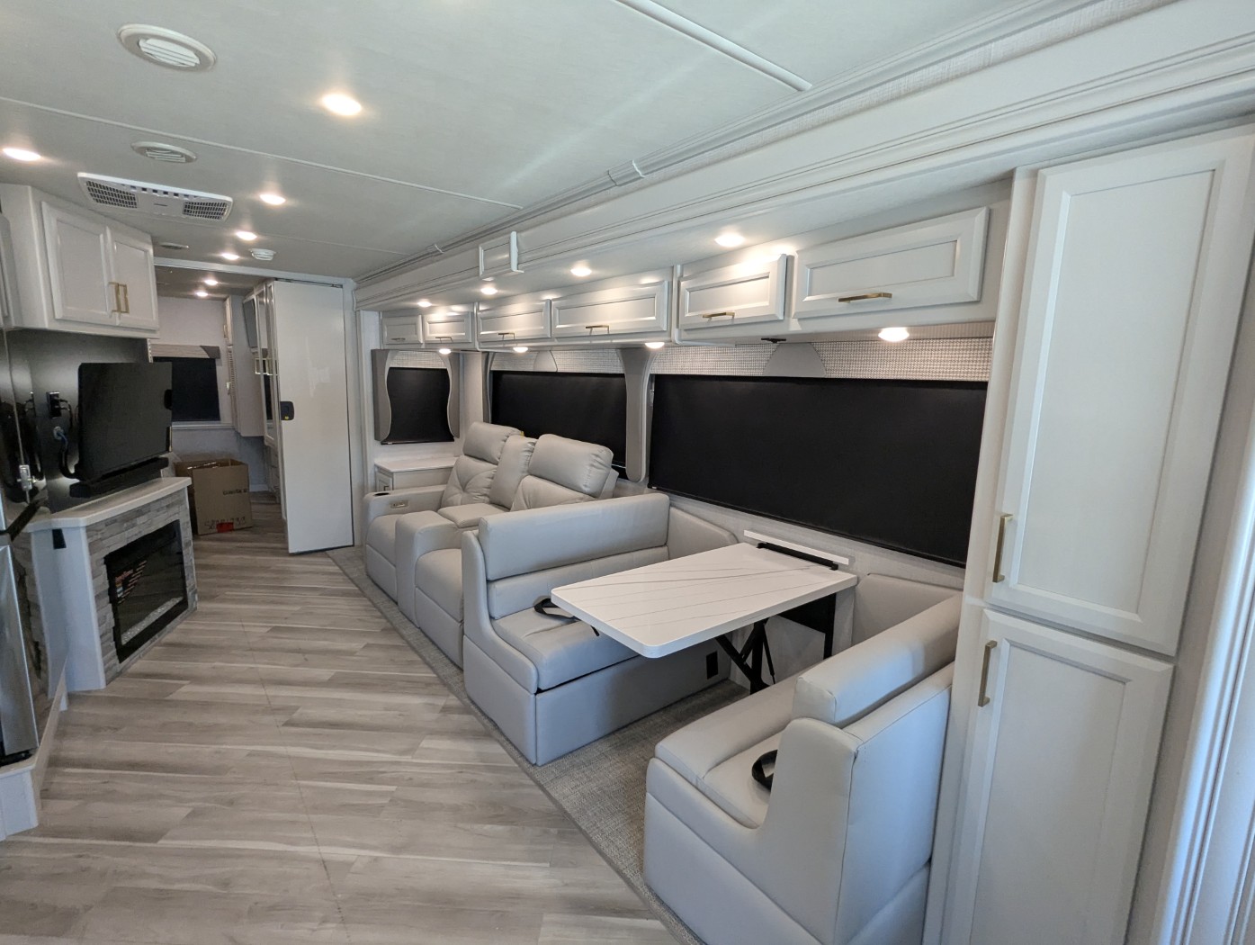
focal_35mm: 16
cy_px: 472
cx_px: 628
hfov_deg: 94.4
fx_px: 581
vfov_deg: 78.2
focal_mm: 2.35
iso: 273
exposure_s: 1/147
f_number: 2.2
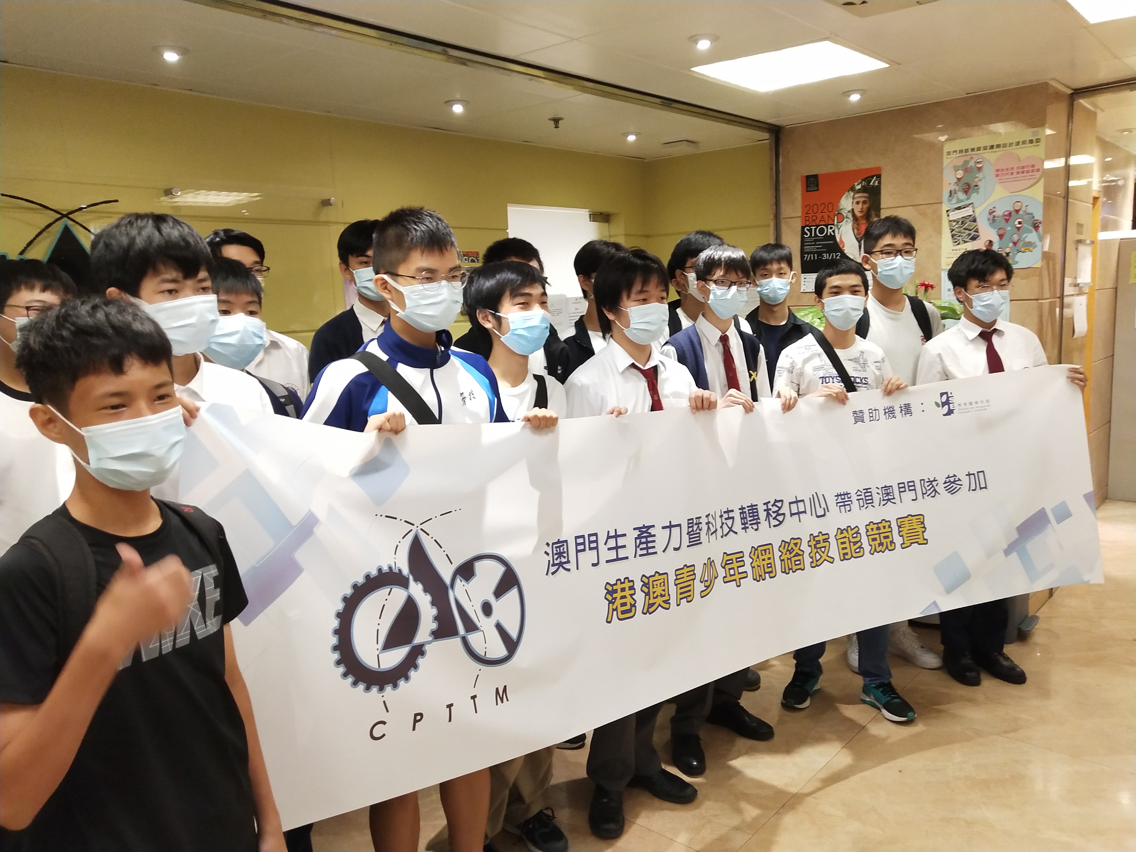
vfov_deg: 46.8
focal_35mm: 30
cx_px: 568
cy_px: 426
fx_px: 985
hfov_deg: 60.0
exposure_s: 1/50
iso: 324
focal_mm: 3.95
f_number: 1.8
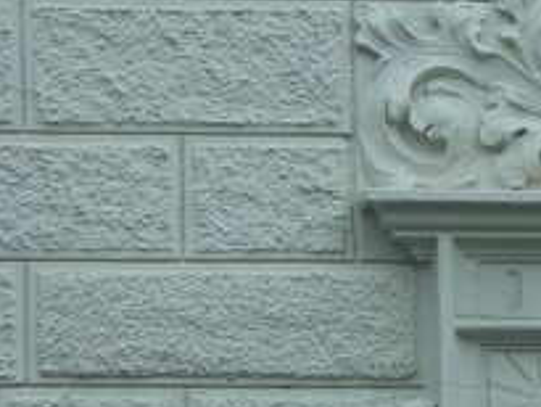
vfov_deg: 2.5
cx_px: 755
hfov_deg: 3.3
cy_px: 293
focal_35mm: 596
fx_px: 9320
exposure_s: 1/250
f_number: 3.2
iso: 100
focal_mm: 48.46
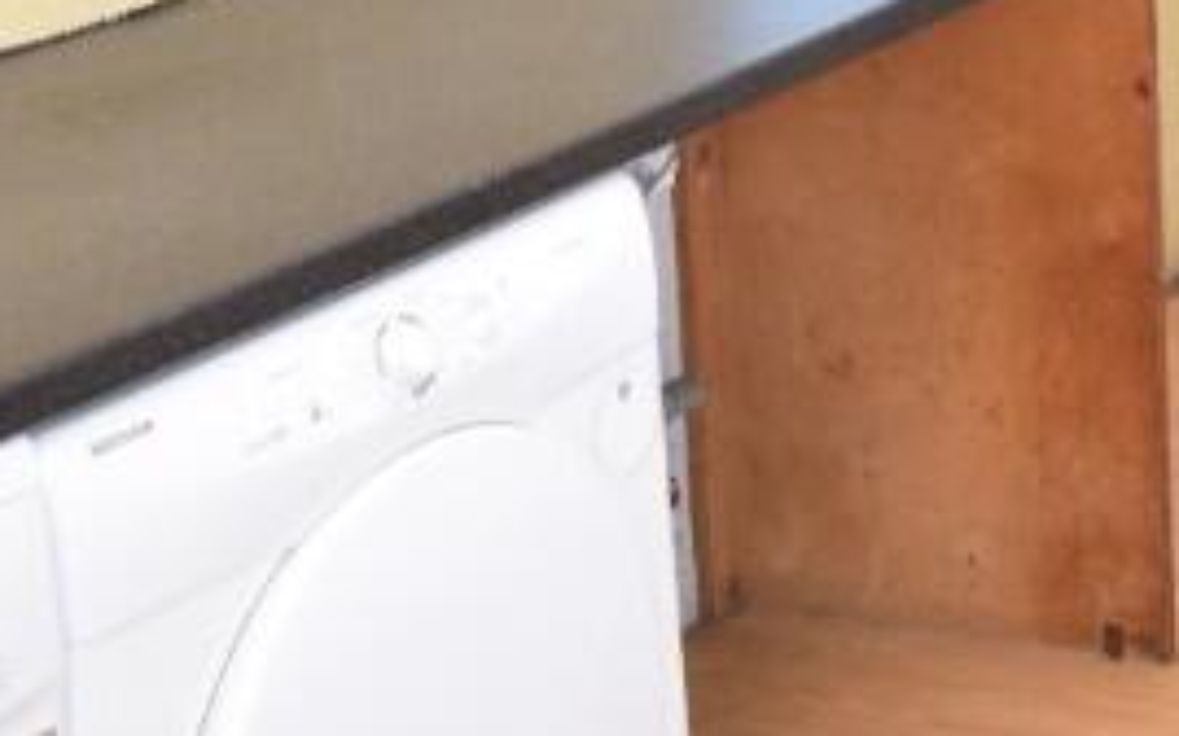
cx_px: 1495
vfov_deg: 13.3
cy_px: -340
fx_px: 2988
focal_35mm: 93
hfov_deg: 20.5
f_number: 6.3
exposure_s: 1/125
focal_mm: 16
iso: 800
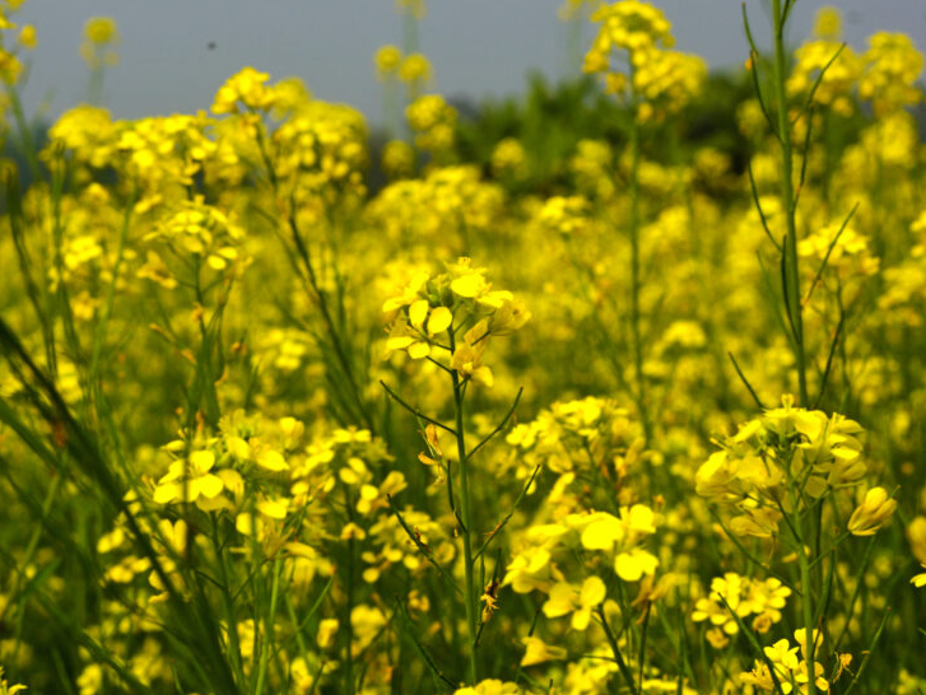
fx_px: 2989
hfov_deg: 17.6
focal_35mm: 112
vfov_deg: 13.3
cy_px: 328
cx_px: 464
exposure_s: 1/125
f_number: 11
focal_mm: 55
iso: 100
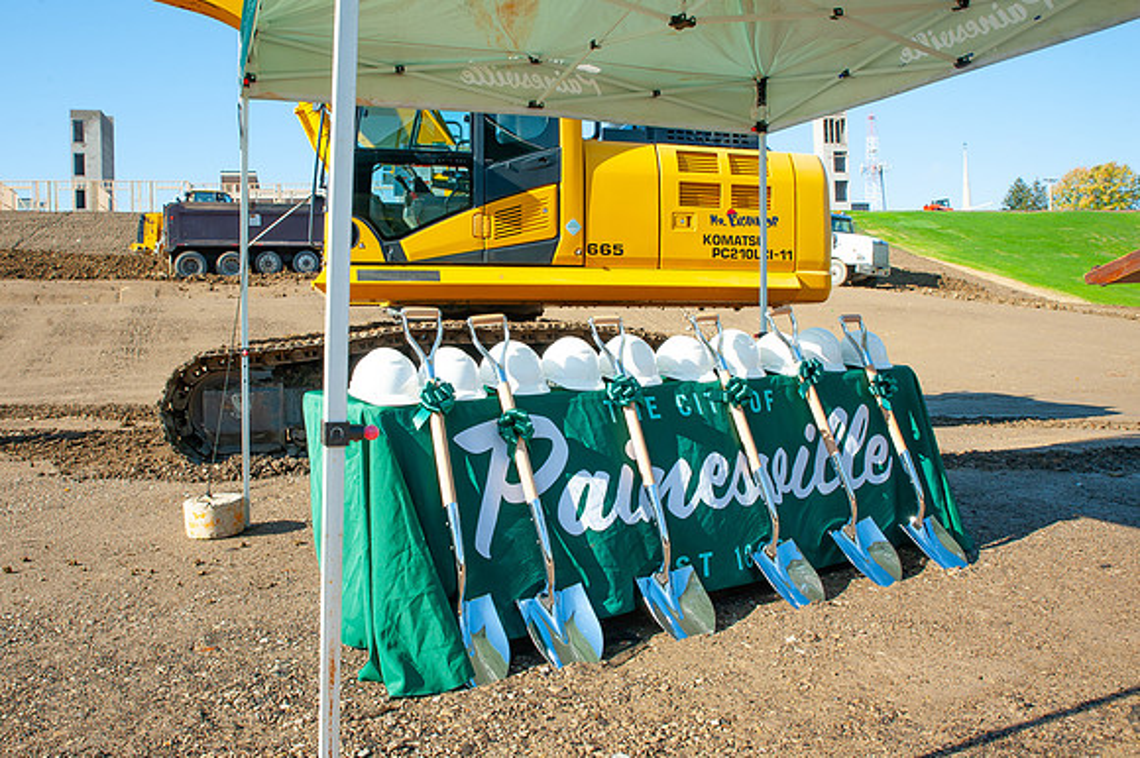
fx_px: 840
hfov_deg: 68.2
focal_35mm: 27
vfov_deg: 48.6
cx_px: 521
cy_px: 359
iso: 400
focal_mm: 24
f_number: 14
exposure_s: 1/250
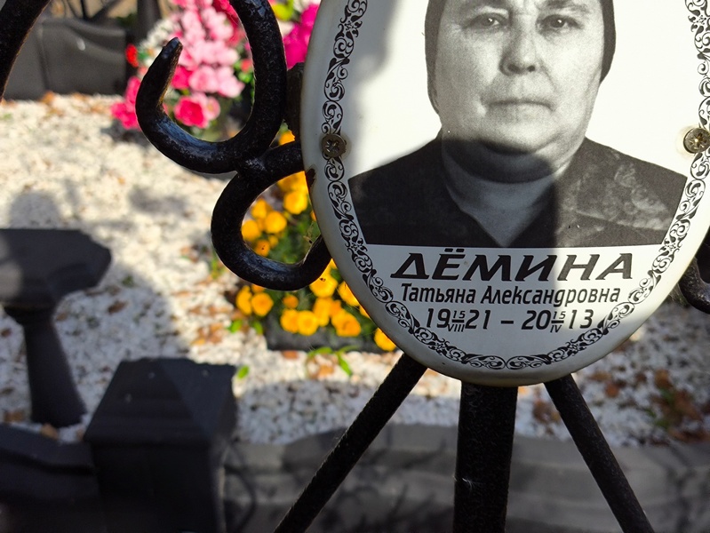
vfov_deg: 29.1
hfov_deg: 38.2
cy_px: 266
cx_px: 355
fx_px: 1026
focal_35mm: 50
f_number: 1.7
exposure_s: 1/1351
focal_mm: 4.71
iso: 50
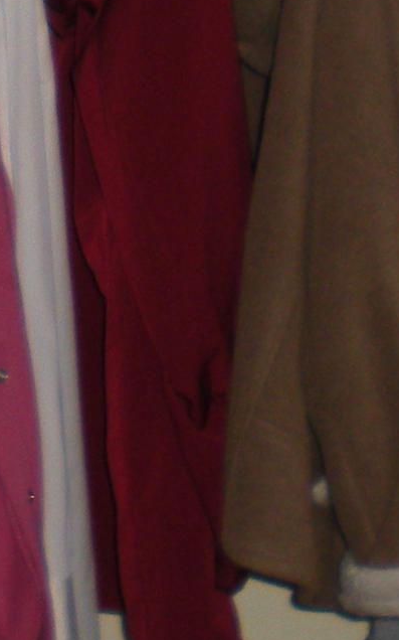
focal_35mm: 169
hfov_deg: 7.8
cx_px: 193
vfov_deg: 12.3
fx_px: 2943
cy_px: 73
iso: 92
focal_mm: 6.3
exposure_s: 1/60
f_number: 3.1
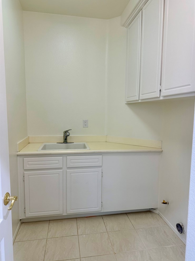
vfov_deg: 69.4
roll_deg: -0.7
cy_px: 132
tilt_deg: -5.3
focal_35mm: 25
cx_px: 101
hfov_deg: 54.9
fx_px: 188
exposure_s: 1/60
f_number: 1.78
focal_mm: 6.86
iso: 125
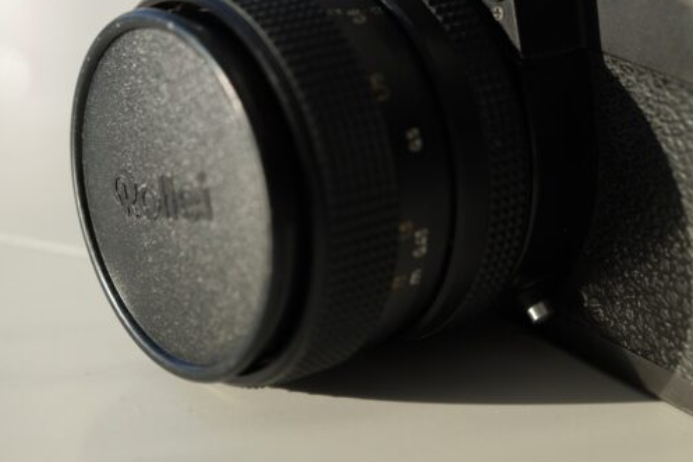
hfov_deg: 19.8
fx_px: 1982
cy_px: -2
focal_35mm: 103
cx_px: 332
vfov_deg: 13.1
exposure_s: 1/400
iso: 100
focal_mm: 50
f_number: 3.5
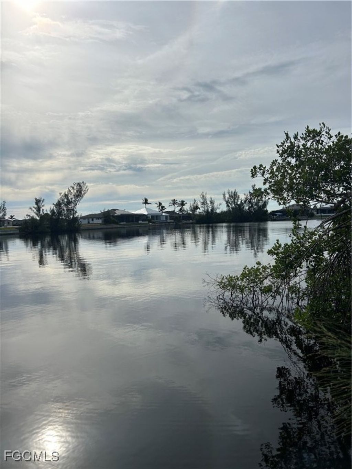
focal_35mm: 26
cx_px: 176
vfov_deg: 67.3
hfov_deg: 53.1
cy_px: 234
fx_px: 352
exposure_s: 1/12658
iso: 50
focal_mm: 5.7
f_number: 1.5
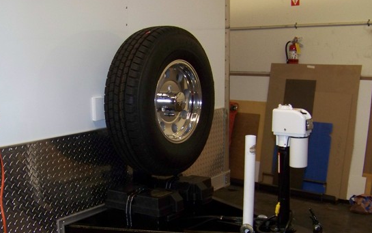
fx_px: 497
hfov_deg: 41.0
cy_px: 159
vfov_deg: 26.2
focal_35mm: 49
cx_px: 164
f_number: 2.8
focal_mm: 5.85
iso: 200
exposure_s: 1/30
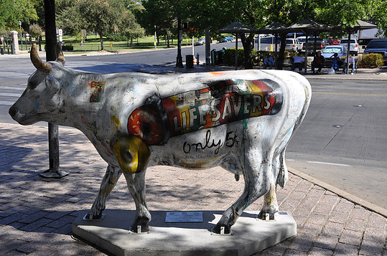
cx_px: 185
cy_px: 132
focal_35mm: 42
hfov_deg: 46.5
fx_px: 451
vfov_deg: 31.8
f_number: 9
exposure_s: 1/80
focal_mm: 26
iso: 200
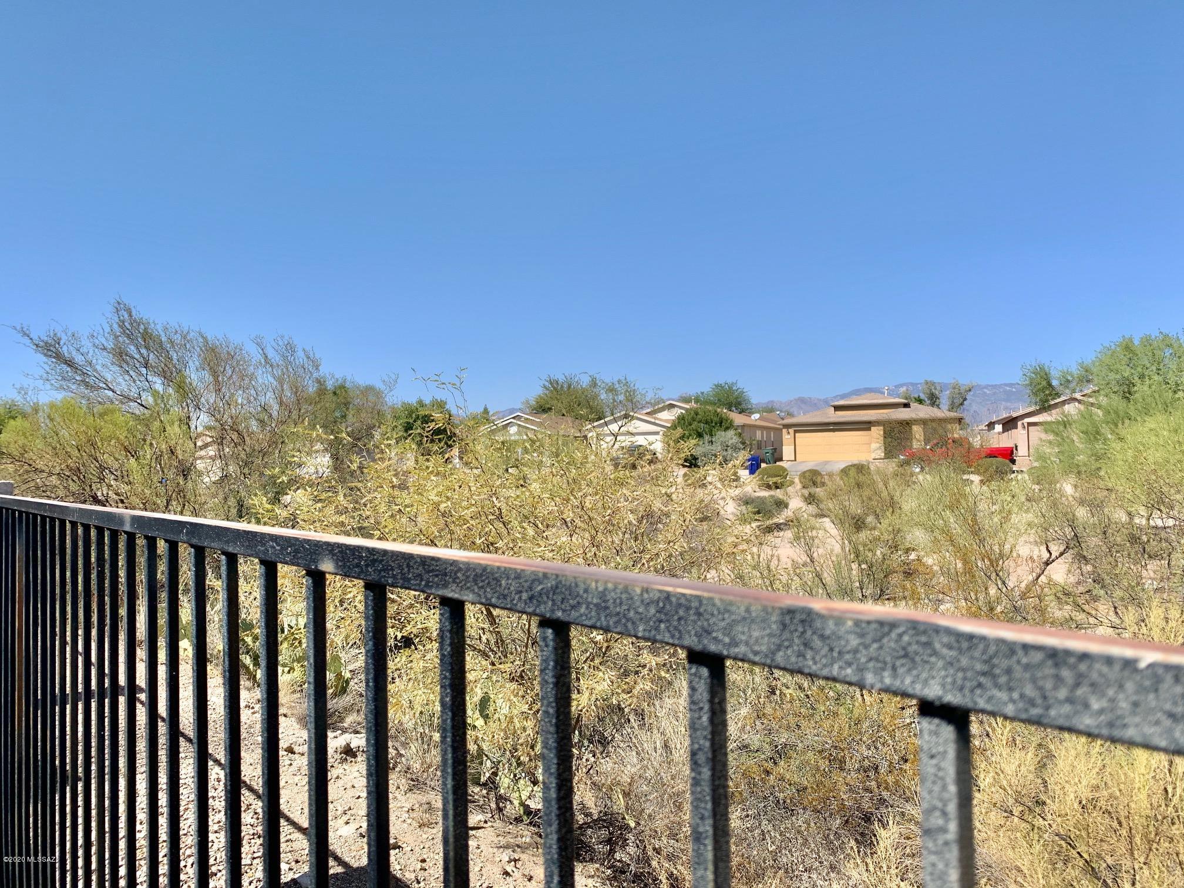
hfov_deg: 67.3
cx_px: 592
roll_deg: +1.7
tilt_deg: +1.1
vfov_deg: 53.1
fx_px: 889
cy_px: 444
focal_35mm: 26
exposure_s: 1/2208
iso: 25
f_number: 1.8
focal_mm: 4.25
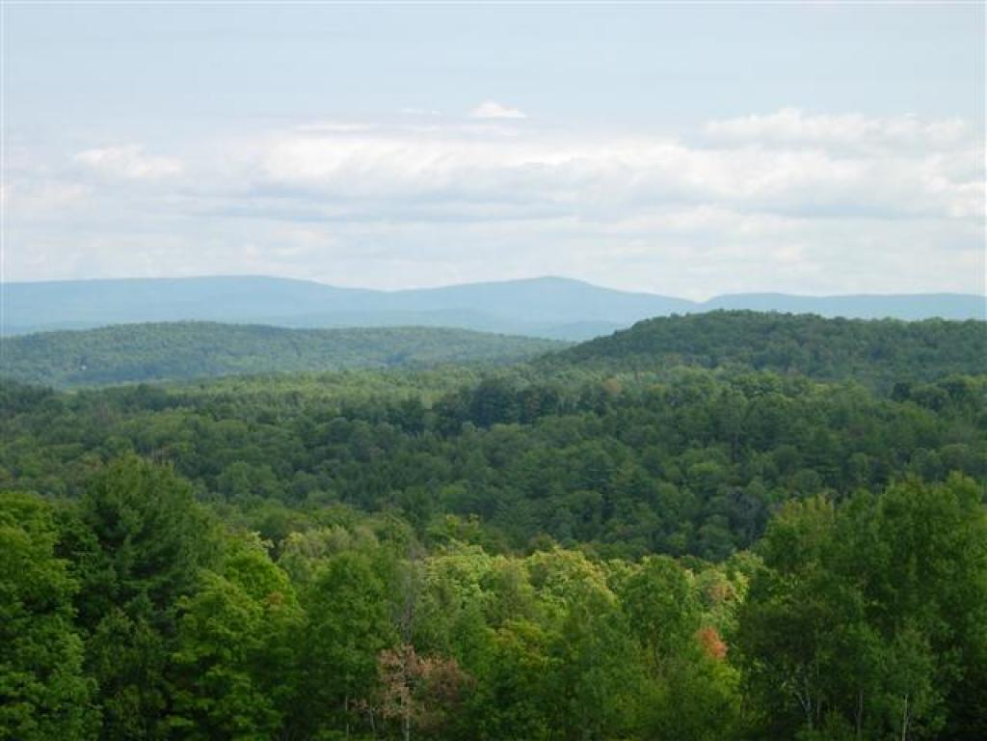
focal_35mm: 113
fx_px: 3222
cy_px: 370
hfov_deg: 17.4
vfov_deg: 13.1
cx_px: 494
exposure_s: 1/186
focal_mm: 23.4
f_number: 8.2
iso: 79
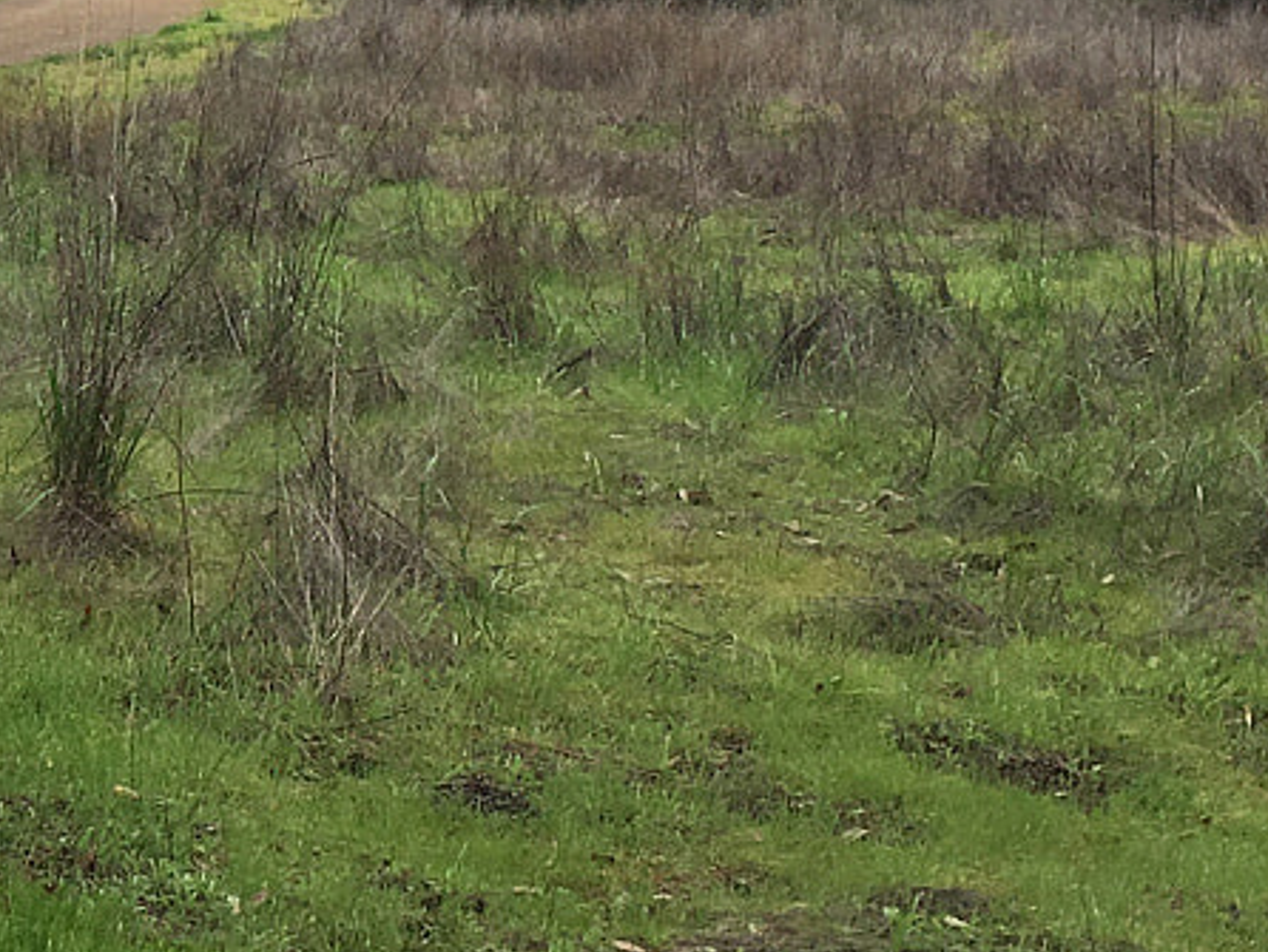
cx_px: -307
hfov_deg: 17.8
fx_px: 3812
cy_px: 45
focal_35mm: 104
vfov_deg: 14.1
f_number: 2.2
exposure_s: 1/864
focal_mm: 4.15
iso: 25
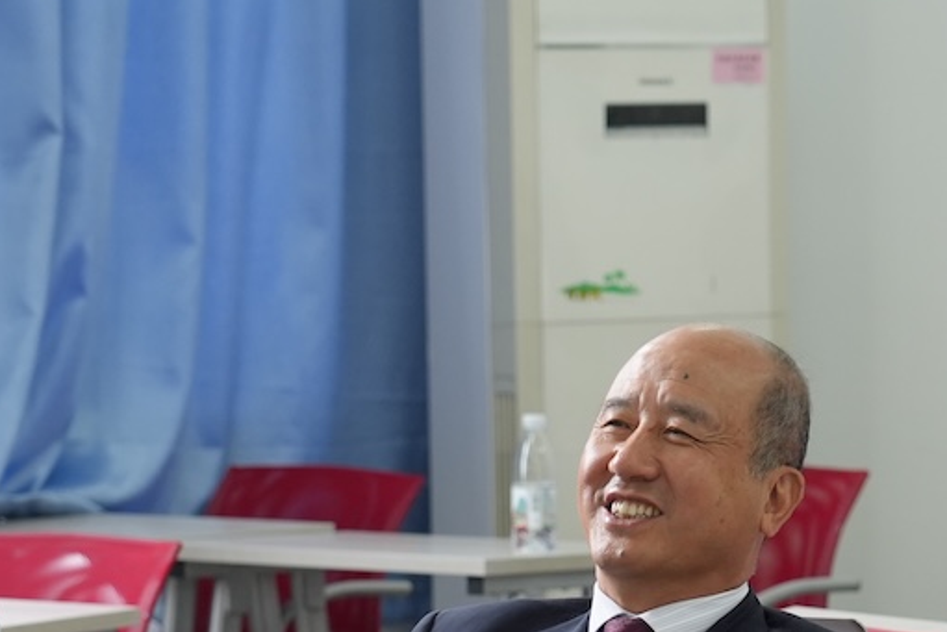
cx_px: 656
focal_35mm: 179
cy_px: 714
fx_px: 4710
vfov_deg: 7.6
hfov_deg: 11.5
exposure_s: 1/160
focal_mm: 61
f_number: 4
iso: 1000
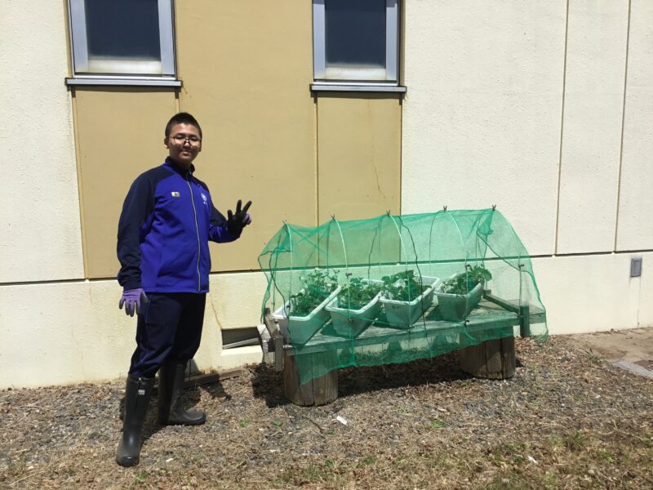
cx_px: 326
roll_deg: -1.2
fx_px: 585
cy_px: 245
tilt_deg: -10.8
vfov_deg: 45.4
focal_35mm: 31
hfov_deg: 58.4
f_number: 2.4
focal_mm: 3.3
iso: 25
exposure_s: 1/2037
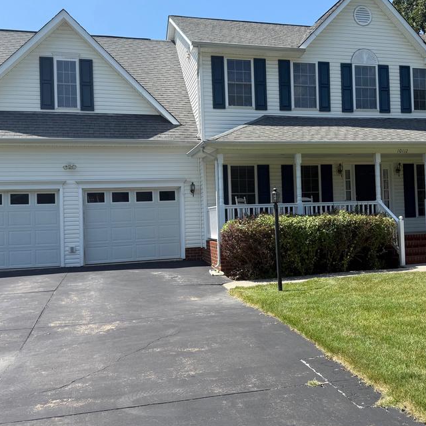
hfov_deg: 48.4
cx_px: 233
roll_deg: +2.3
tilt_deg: +2.4
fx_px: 473
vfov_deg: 48.4
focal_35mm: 34
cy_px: 207
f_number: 1.78
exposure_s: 1/2907
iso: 80
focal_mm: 6.76
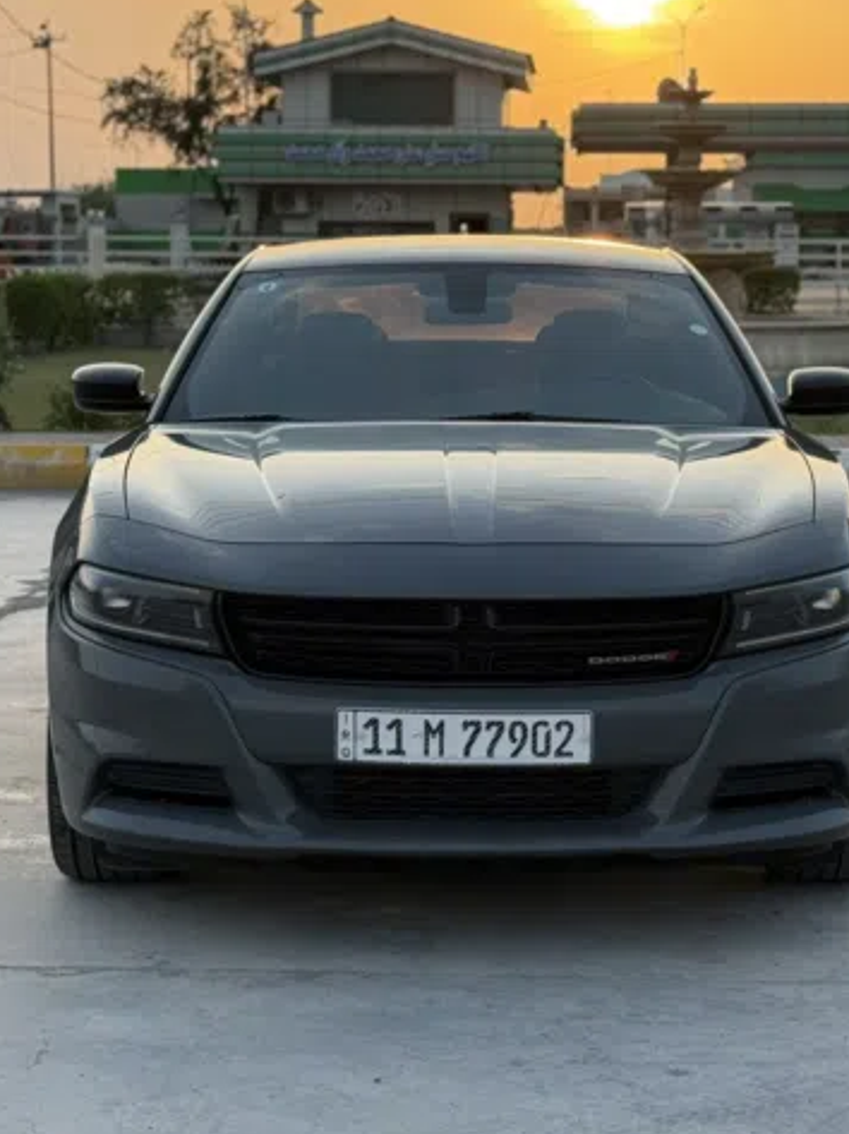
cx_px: 516
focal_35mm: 65
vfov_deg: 29.8
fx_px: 2128
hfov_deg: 22.5
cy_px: 566
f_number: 1.78
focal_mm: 6.76
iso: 64
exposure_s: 1/712
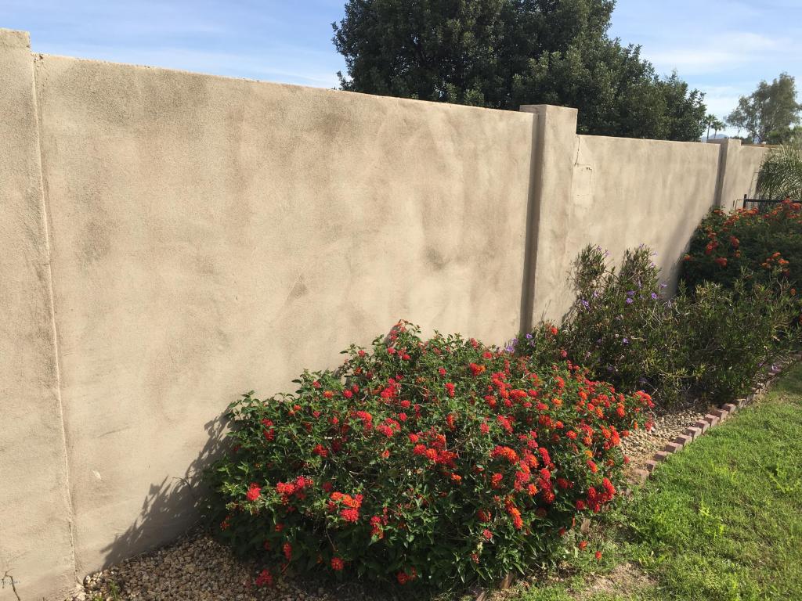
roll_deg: -2.6
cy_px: 300
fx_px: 672
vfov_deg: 48.2
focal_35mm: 29
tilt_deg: -10.5
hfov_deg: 61.7
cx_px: 401
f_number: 2.2
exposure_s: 1/1451
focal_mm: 4.15
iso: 25
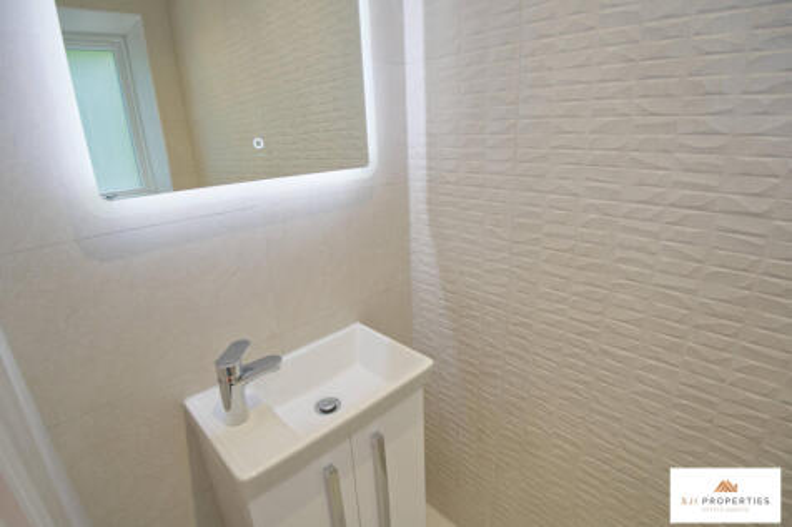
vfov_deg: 70.4
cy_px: 264
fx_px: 374
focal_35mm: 17
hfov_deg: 93.3
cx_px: 396
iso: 160
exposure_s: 1/30
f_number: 4
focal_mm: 17
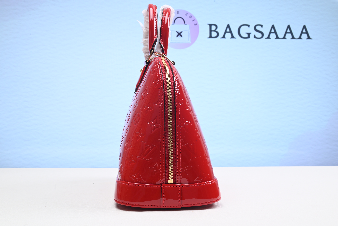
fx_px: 366
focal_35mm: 39
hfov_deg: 49.5
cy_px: 113
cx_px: 169
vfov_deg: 34.2
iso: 100
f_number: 16
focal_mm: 39
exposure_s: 1/2
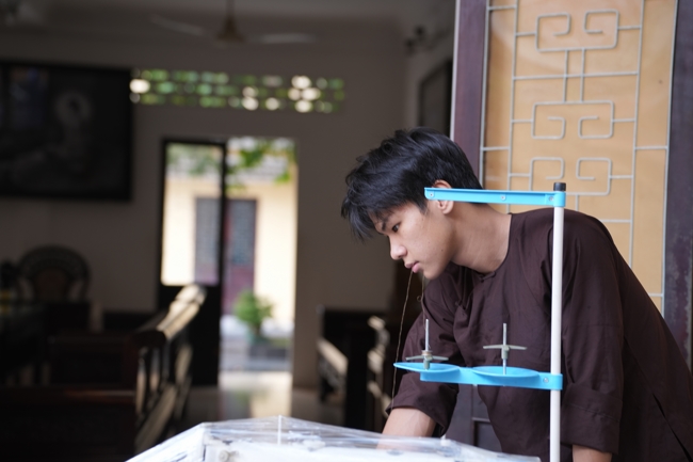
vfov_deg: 20.3
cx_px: 346
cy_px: 231
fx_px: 1289
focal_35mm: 67
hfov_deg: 30.1
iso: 400
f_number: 2.8
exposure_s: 1/100
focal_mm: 67
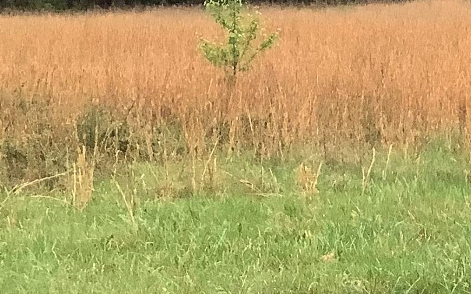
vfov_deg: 10.7
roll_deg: +0.0
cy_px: 143
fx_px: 1566
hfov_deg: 16.6
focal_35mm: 122
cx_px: 516
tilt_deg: -3.8
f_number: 2.4
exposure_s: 1/120
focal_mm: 3.3
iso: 80
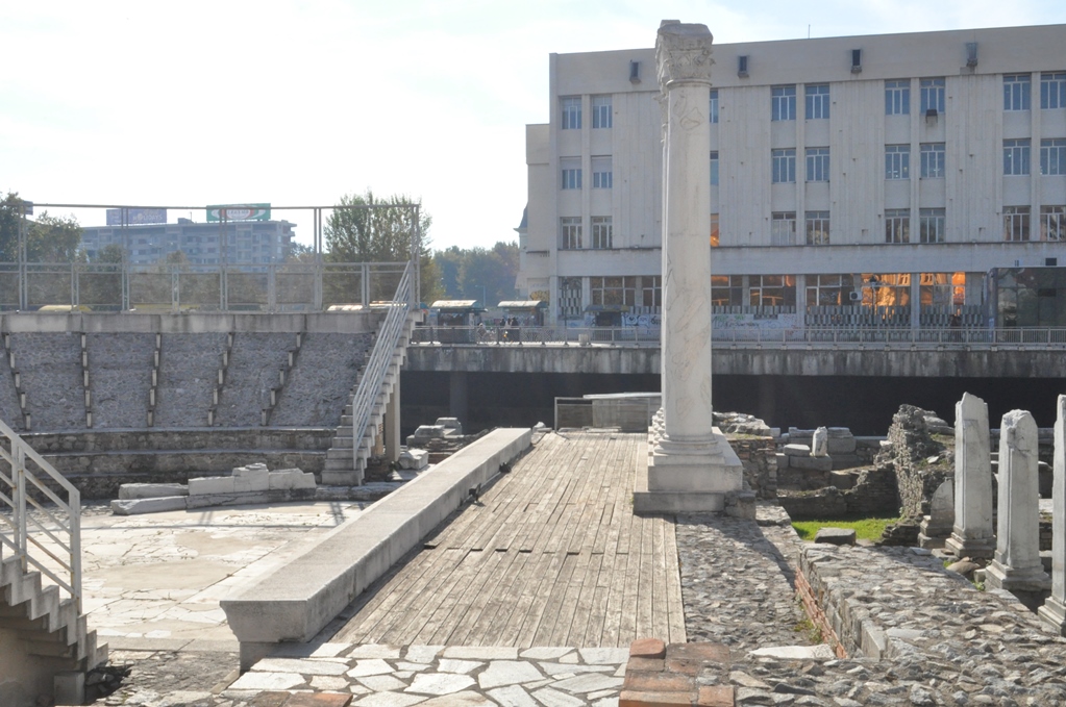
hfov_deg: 46.5
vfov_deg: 31.8
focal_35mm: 42
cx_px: 533
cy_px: 354
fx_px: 1242
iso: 1000
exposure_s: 1/200
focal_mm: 28
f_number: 25
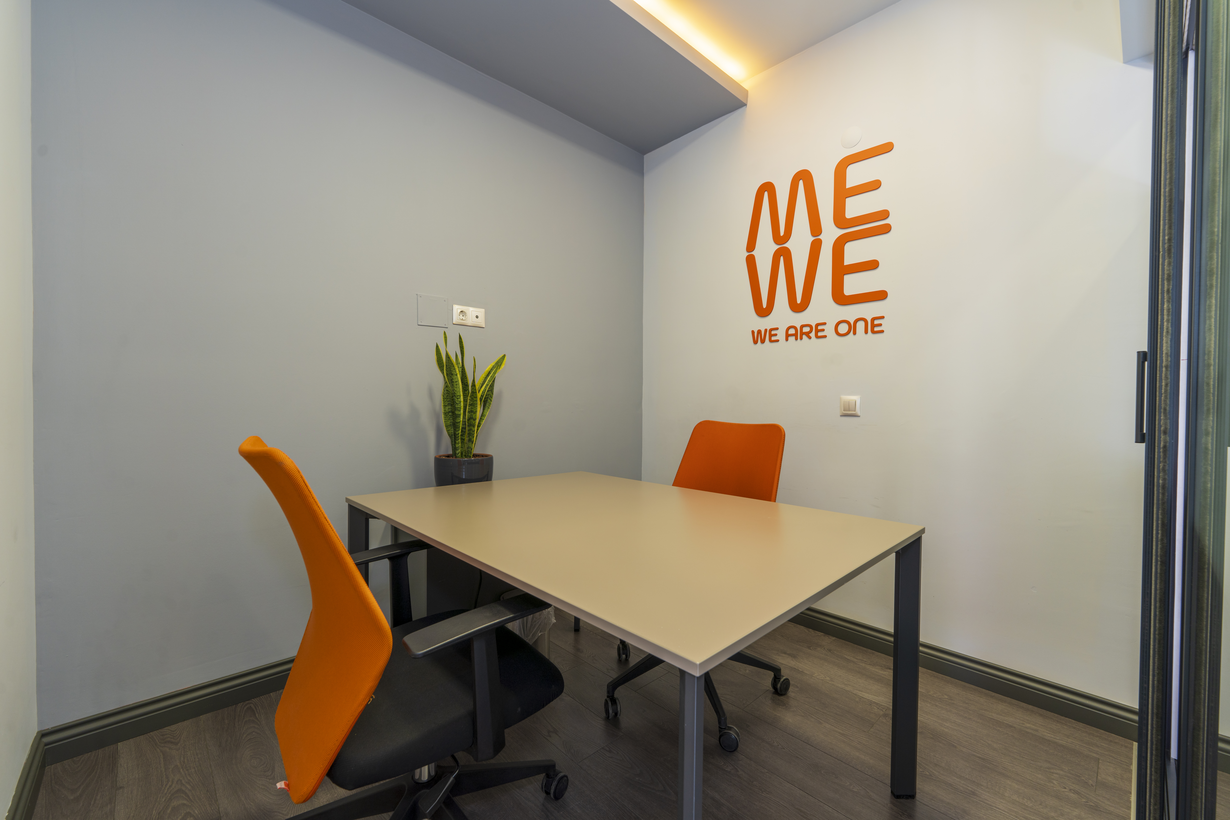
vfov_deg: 81.2
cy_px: 410
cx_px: 615
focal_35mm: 14
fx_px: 478
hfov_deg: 104.3
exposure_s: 1/2
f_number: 8
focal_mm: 14
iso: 100
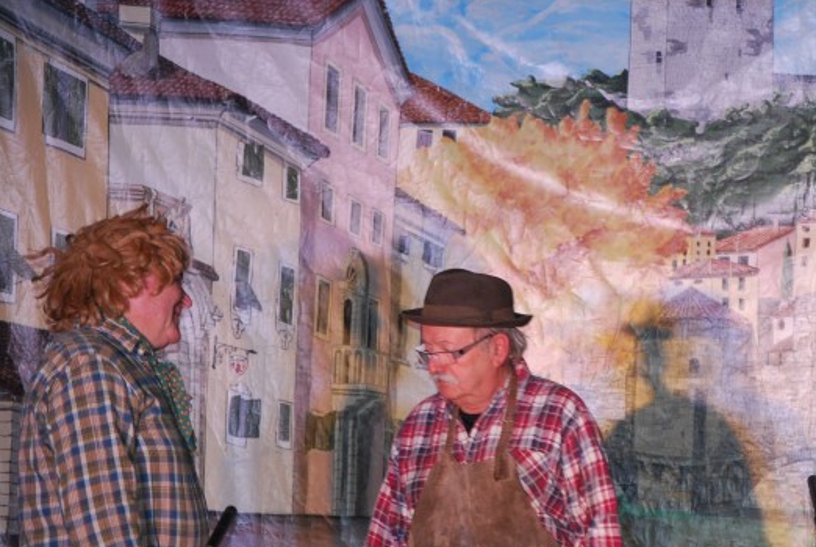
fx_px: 5222
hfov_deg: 8.9
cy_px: 313
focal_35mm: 230
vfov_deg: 6.0
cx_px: 624
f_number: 4.5
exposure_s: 1/60
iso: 640
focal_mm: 100
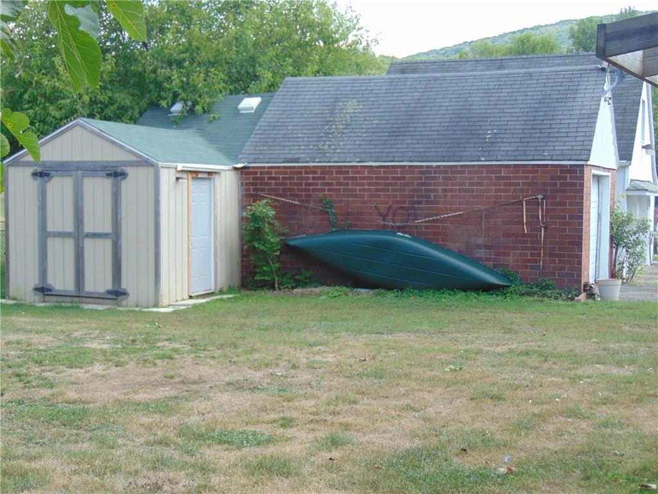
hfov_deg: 38.2
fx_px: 950
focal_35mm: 50
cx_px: 329
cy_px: 247
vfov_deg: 29.1
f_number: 3.5
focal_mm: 9
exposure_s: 1/250
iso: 80
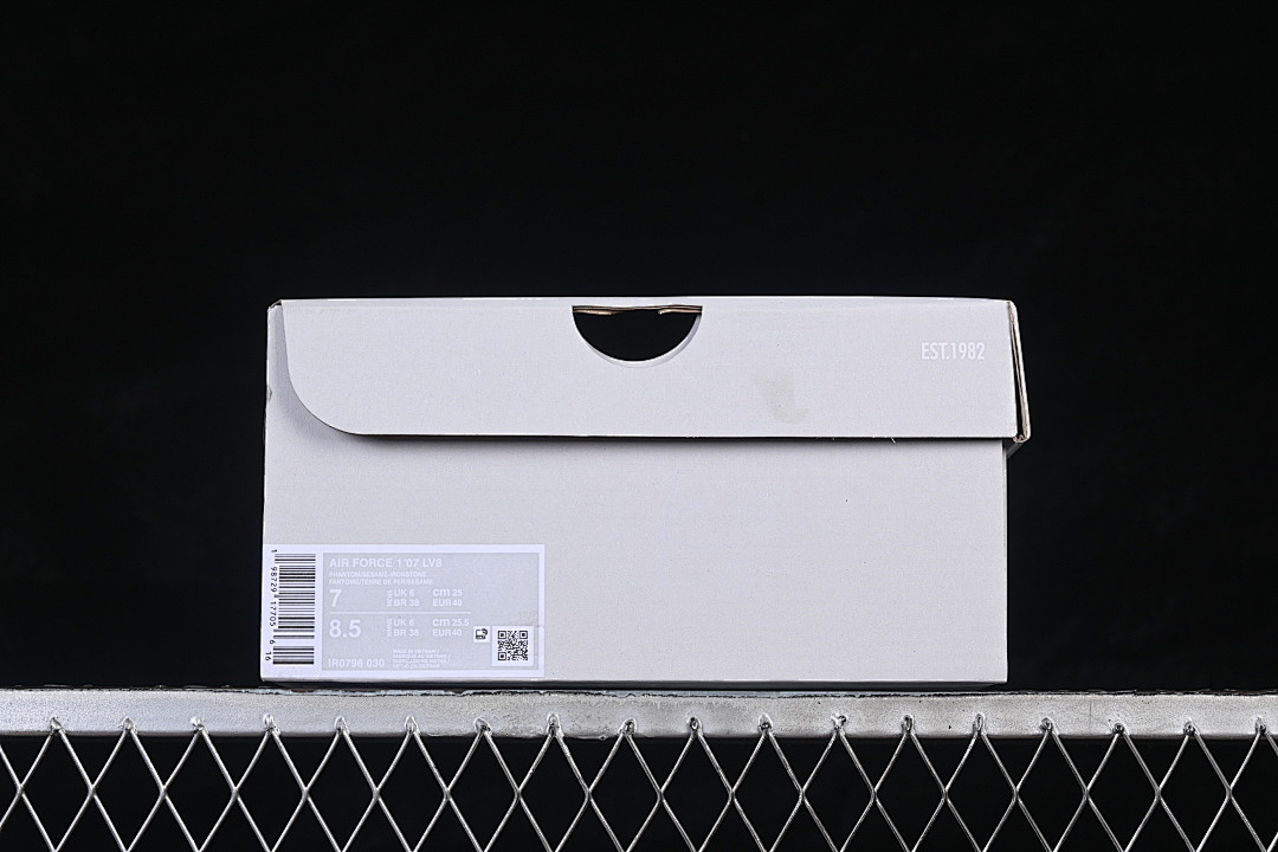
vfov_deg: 18.2
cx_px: 639
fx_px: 2662
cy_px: 426
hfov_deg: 27.0
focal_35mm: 75
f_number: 8
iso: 160
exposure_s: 1/80
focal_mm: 50
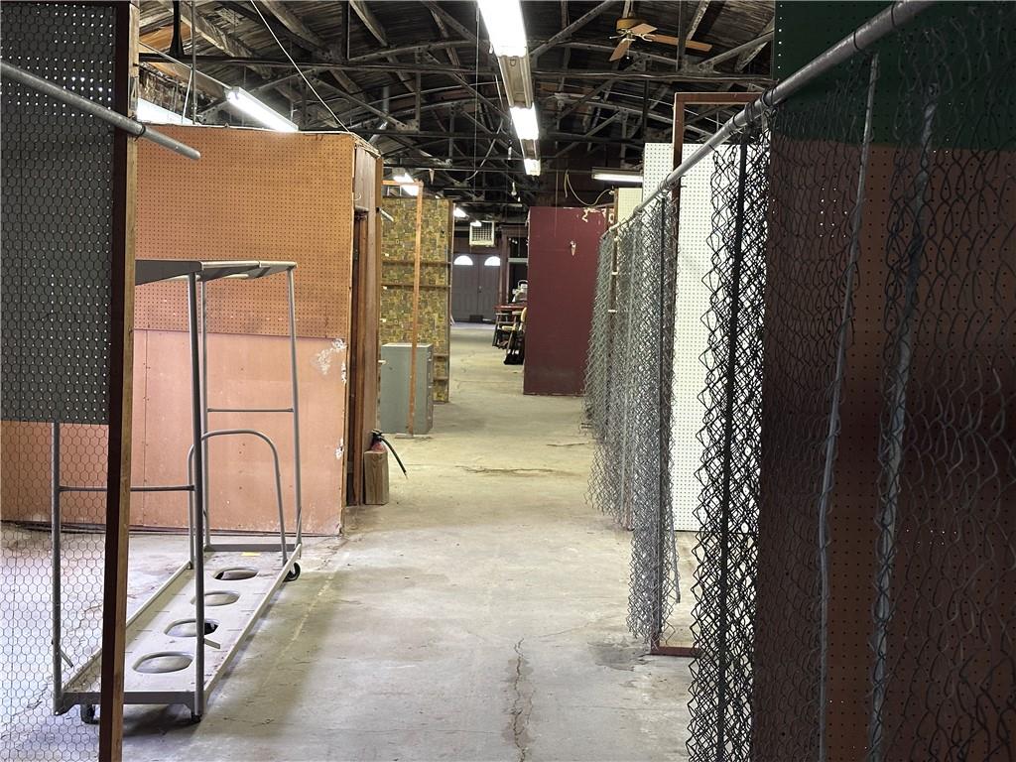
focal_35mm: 48
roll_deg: -2.0
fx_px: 1409
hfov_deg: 39.7
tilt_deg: -4.5
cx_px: 508
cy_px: 381
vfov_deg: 30.3
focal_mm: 6.86
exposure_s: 1/40
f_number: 1.78
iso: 250
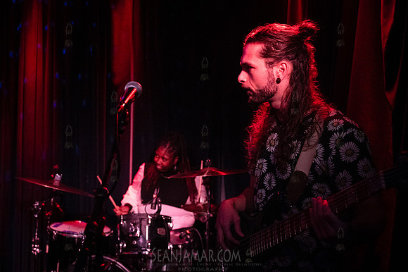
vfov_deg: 30.5
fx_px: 498
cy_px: 132
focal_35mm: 44
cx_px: 172
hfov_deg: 44.4
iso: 12800
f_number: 3.5
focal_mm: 38
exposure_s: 1/320
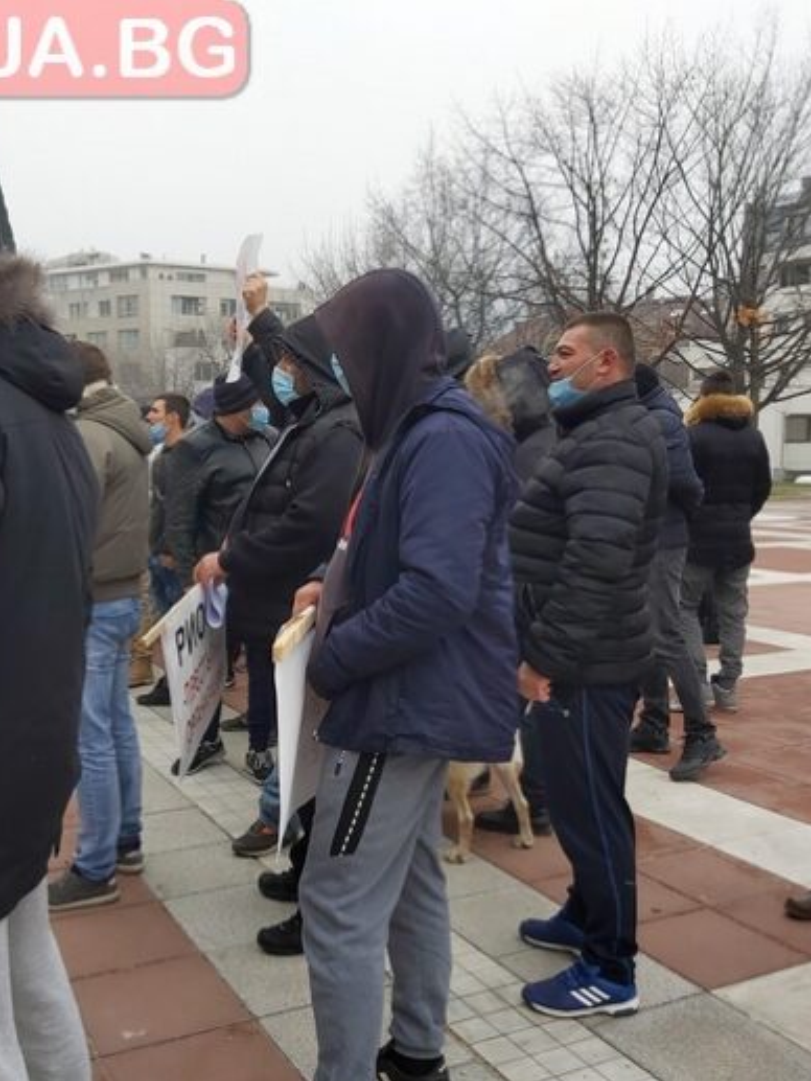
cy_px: 544
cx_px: 307
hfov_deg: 40.4
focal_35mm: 35
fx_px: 1093
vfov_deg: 52.6
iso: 64
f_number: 1.7
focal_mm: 3.92
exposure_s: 1/333
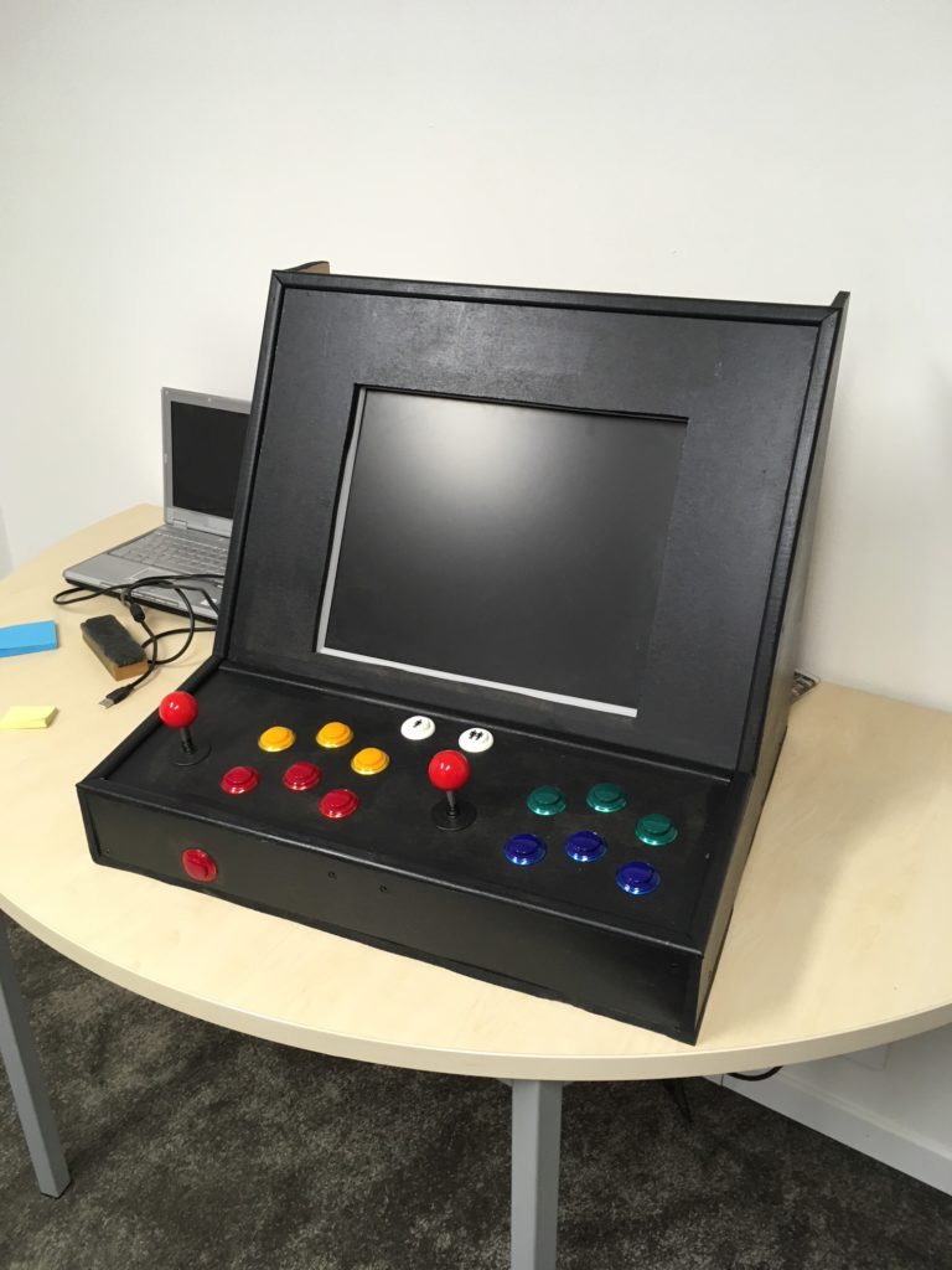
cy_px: 635
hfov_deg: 48.2
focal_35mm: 29
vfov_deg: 61.7
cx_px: 476
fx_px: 1063
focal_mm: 4.15
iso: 125
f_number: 2.2
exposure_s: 1/33
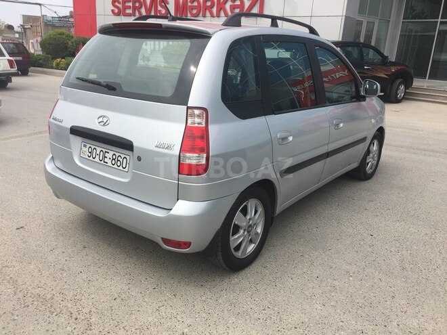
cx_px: 224
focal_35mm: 29
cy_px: 168
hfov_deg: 61.7
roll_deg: -3.1
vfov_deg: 48.2
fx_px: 374
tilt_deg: -18.0
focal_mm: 4.15
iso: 32
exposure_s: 1/1647
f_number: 2.2
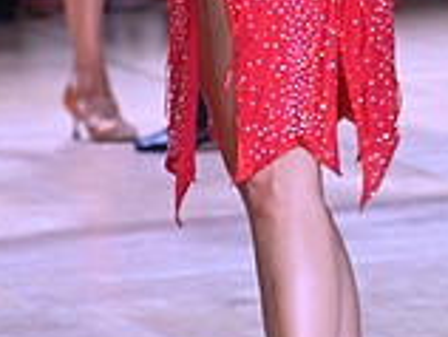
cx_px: 398
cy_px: -161
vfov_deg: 2.9
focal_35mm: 511
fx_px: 6623
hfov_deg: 3.9
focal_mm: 145
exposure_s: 1/200
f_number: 6.3
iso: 1600
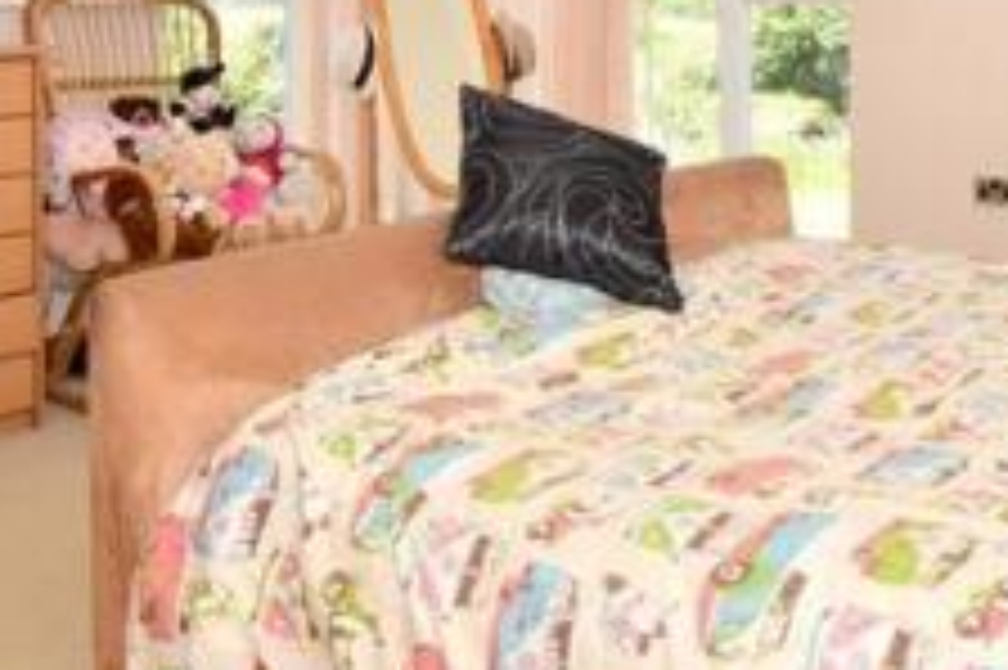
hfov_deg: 41.3
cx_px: 896
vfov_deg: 28.4
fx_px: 1231
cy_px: -16
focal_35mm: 44
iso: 200
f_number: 8
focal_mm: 10
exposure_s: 1/200
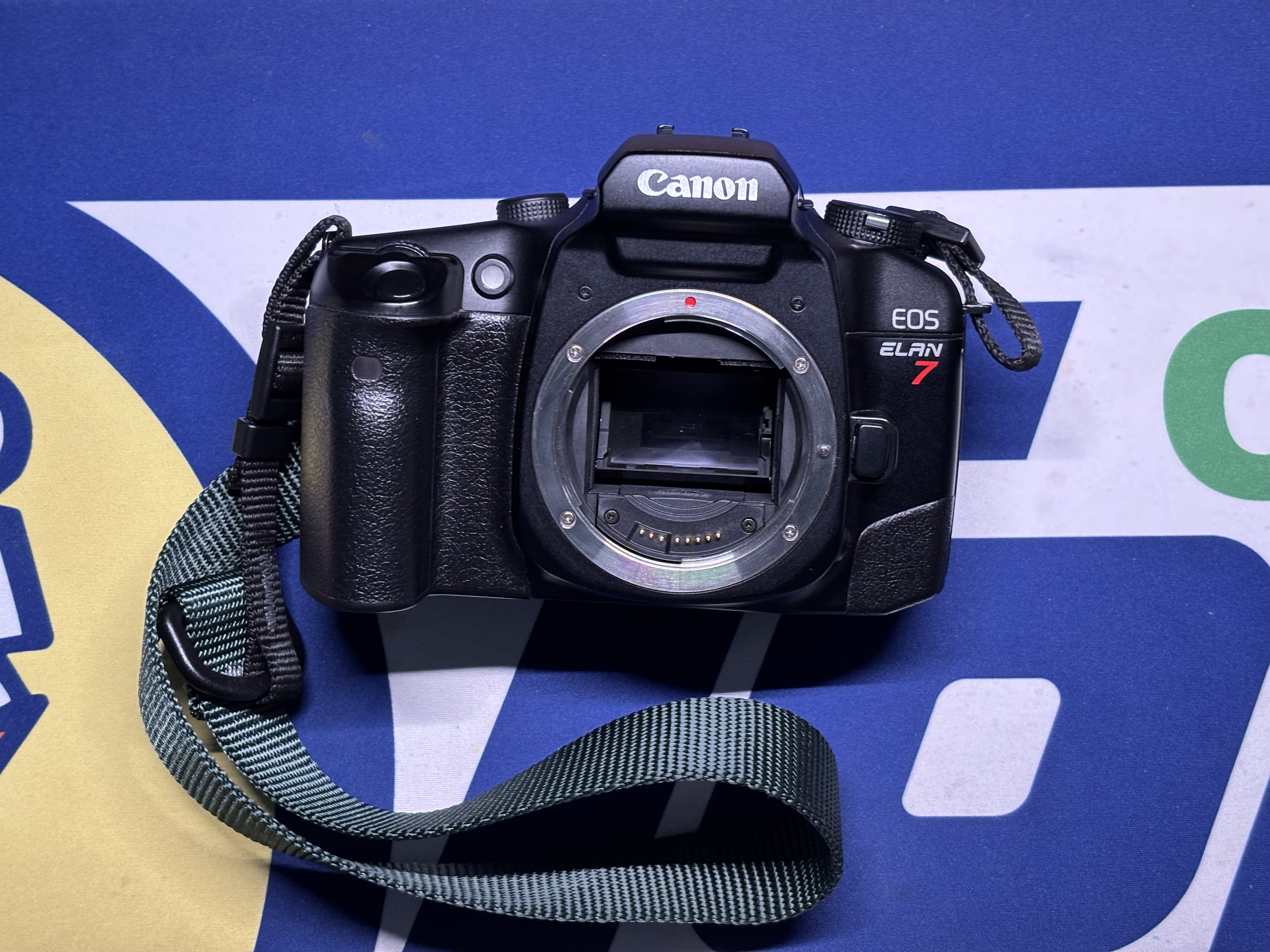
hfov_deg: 36.8
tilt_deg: -80.5
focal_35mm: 52
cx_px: 635
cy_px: 476
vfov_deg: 28.0
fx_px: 1908
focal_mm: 5.96
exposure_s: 1/36
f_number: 1.6
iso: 160
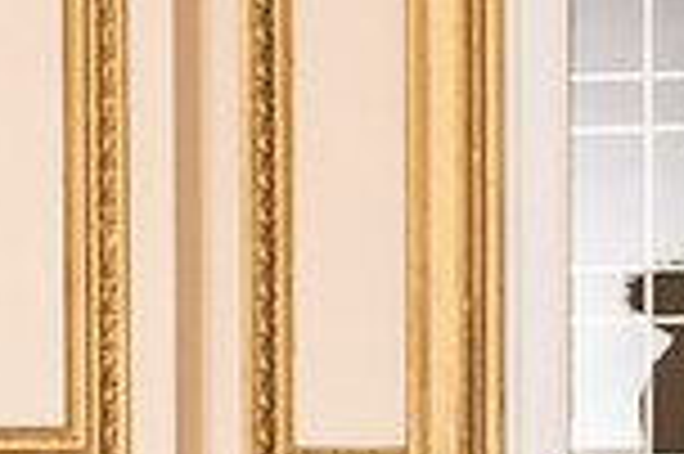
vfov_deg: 5.1
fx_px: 5067
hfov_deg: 7.5
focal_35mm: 267
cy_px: 564
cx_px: -531
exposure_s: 1/500
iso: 3200
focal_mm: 70
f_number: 2.8
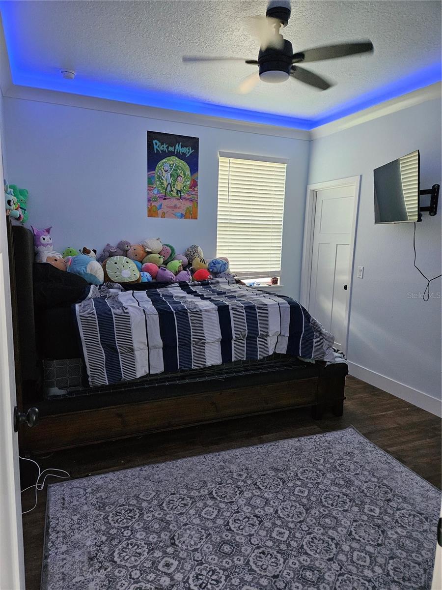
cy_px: 295
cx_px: 221
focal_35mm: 23
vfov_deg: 73.9
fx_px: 392
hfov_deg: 58.9
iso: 800
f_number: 1.8
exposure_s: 1/120
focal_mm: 5.4
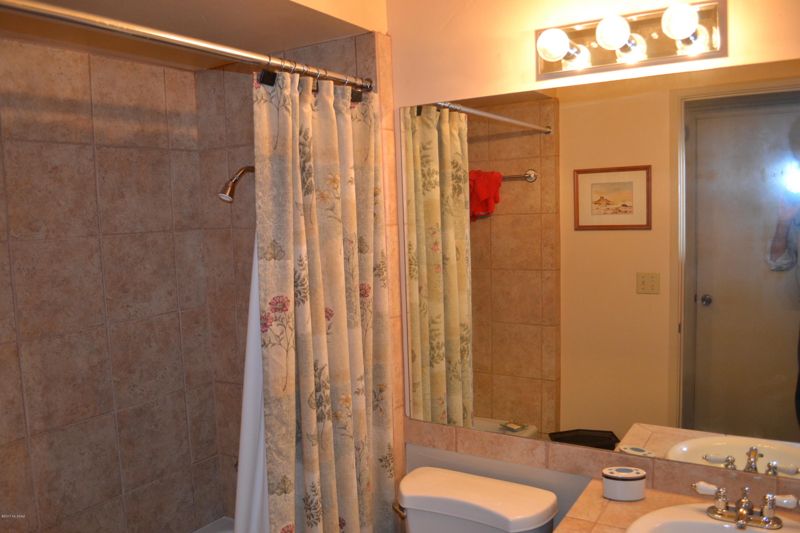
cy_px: 266
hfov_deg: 67.4
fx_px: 600
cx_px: 400
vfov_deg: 47.9
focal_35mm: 27
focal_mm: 18
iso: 500
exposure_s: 1/60
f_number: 3.5
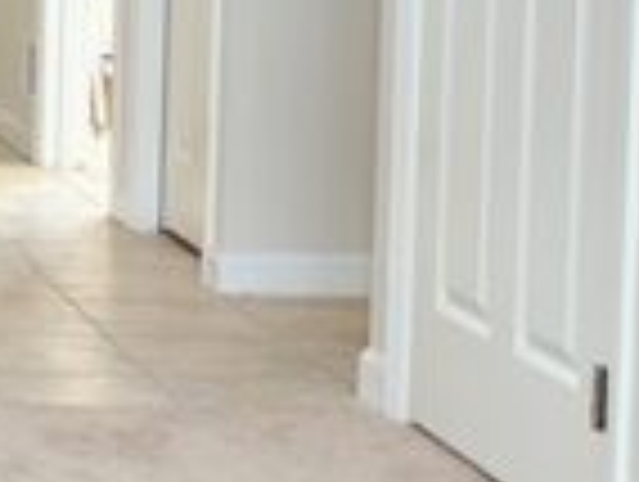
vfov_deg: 10.9
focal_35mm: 135
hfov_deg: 12.6
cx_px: -675
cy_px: -68
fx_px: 2496
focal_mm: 6.86
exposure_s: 1/60
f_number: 1.78
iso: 125
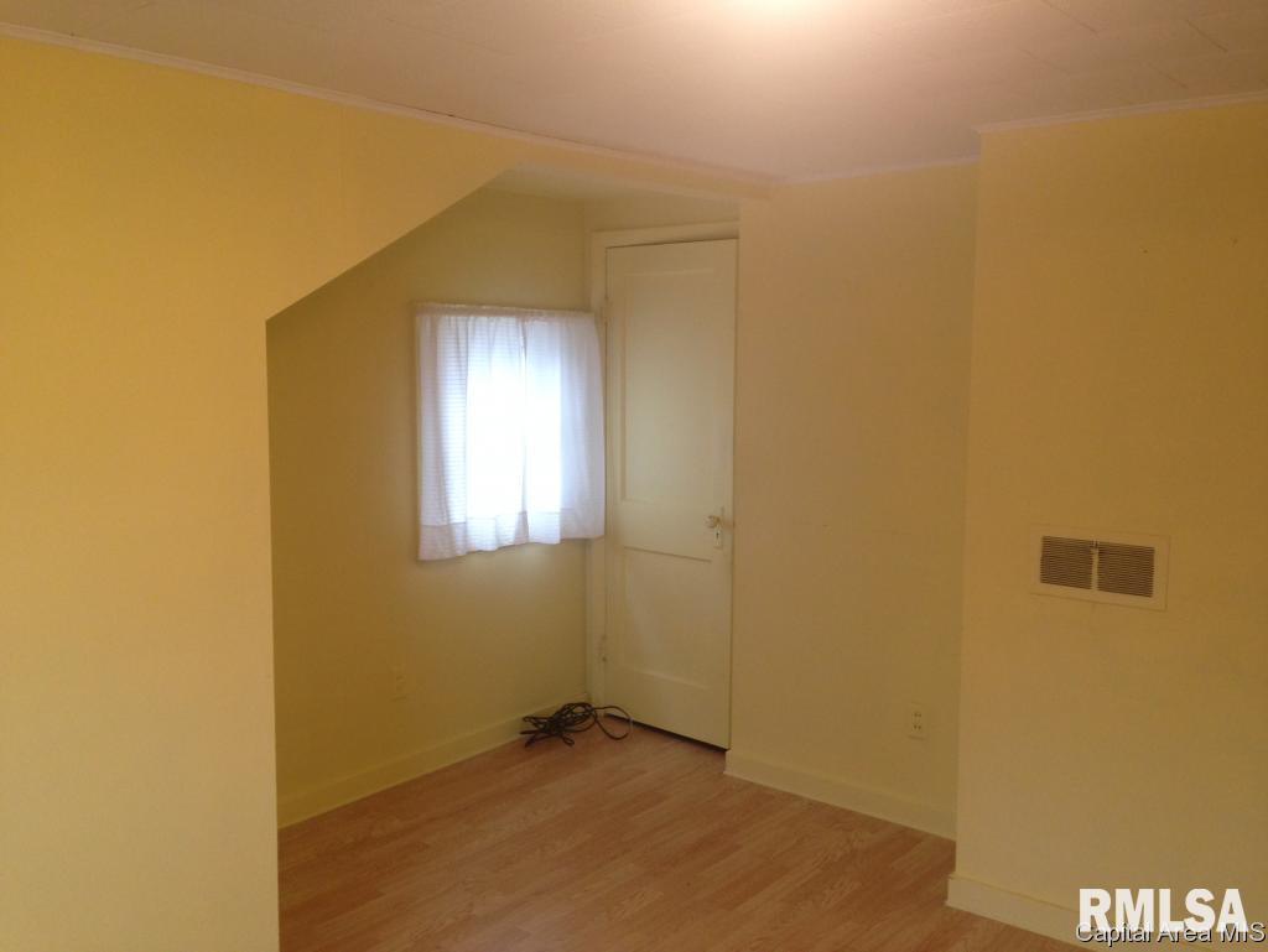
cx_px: 634
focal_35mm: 33
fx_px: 1209
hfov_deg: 55.3
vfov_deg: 43.0
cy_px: 476
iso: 100
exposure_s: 1/20
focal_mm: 4.12
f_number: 2.4
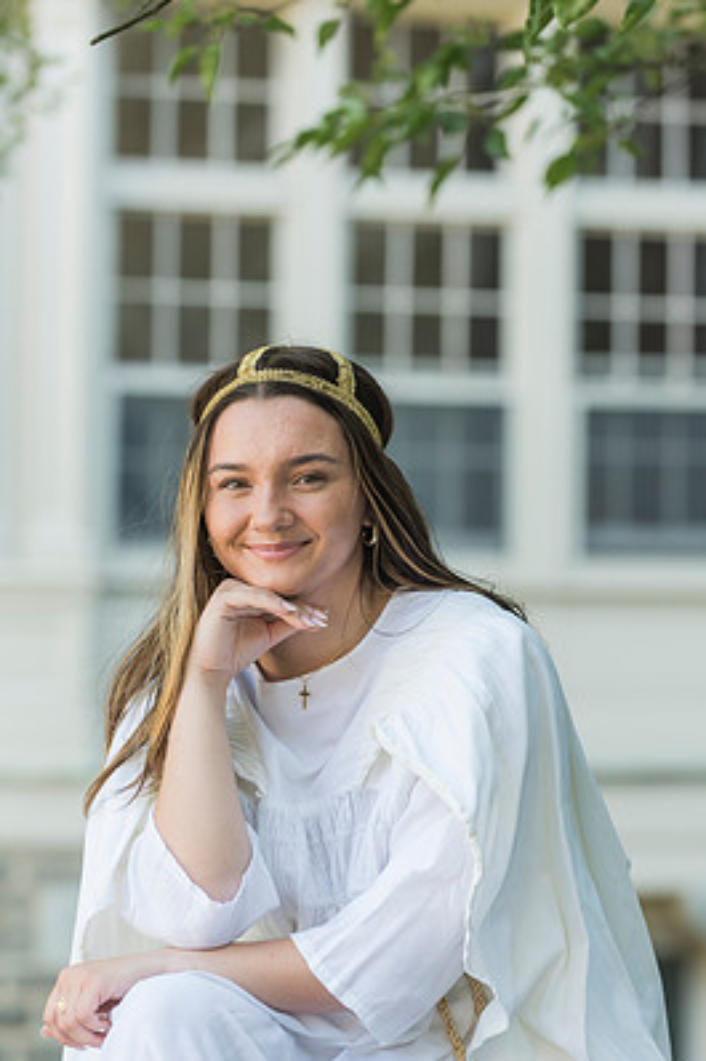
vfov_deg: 14.0
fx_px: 4328
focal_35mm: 147
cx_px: 370
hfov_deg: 9.3
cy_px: 546
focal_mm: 130
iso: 320
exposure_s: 1/160
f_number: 4
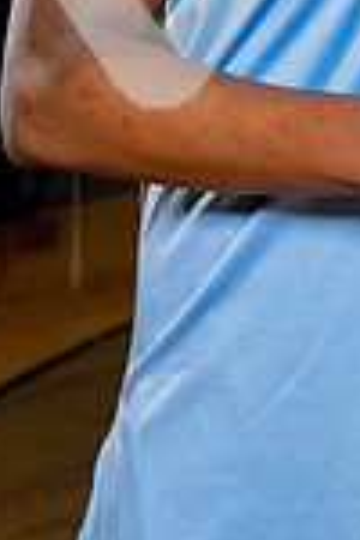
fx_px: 2250
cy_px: -256
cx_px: 518
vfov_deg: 13.0
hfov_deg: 8.9
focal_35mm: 150
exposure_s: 1/250
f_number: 6.3
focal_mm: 50
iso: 400
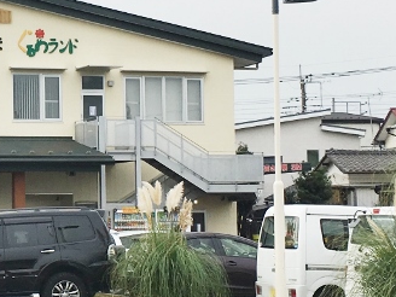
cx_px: -37
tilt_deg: +3.4
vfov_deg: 13.1
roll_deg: +1.3
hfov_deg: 16.9
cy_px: 139
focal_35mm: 113
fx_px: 1293
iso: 25
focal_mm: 4.15
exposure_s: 1/1131
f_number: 2.2
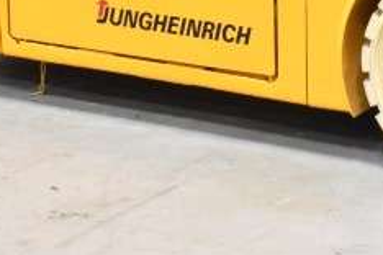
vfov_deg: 7.0
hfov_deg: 11.0
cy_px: -366
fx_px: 1968
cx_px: 408
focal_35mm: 185
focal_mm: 24
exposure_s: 1/40
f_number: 5
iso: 1600
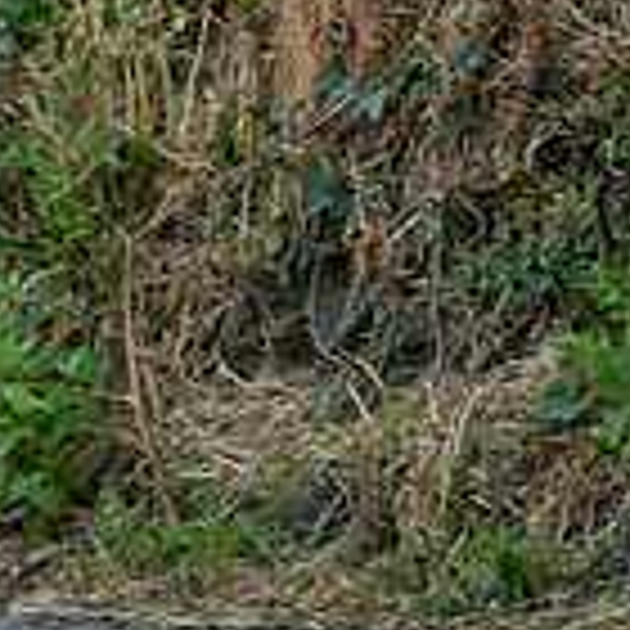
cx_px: -763
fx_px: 14105
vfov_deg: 2.6
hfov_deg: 2.5
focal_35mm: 685
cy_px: -23
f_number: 3.5
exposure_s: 1/1000
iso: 400
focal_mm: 86
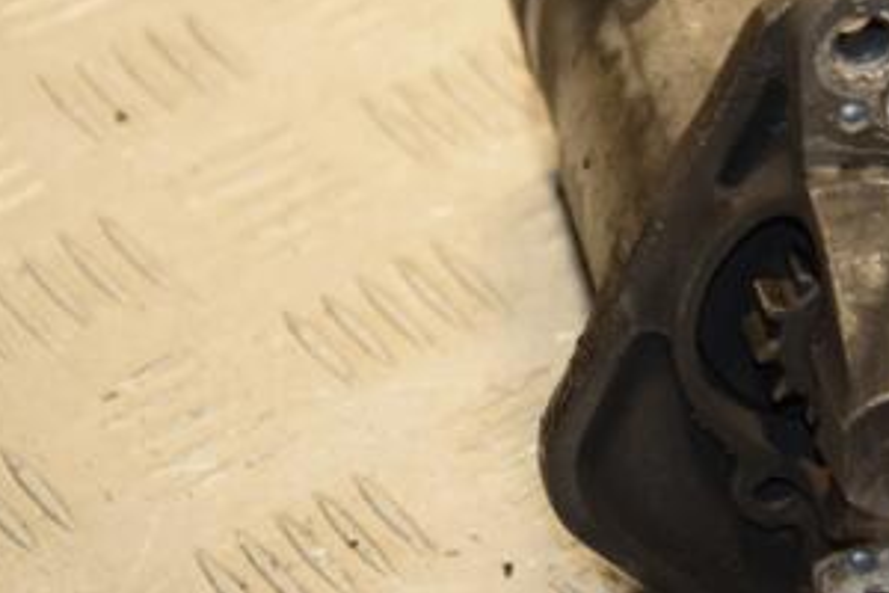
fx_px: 5185
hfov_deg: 9.7
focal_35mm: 210
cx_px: 821
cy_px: 145
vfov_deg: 6.5
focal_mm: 70
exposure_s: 1/200
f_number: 5.3
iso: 800
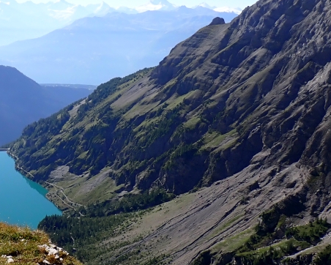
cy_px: 121
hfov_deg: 32.5
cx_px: 15
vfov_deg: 28.1
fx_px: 529
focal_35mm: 54
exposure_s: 1/200
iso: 100
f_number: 8
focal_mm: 4.5
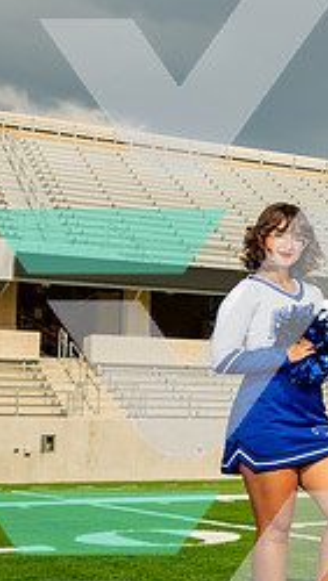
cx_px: 577
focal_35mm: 75
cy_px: 333
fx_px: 1157
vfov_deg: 28.2
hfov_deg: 14.4
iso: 100
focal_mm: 30
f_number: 7.1
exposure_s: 1/400
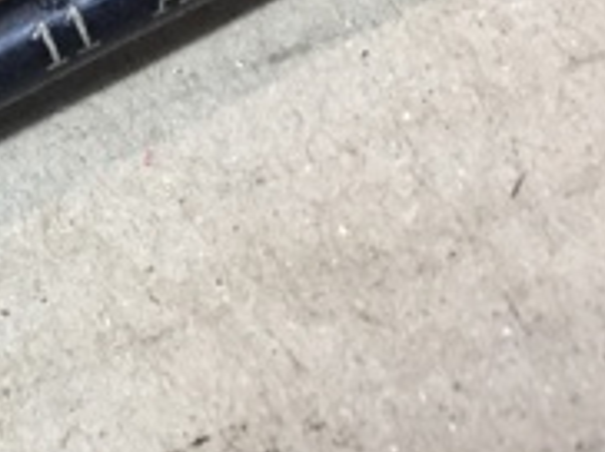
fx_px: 1780
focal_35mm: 102
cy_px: 236
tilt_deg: -56.4
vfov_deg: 14.5
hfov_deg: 16.6
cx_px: -435
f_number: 2.2
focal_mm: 4.15
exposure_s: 1/33
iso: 64
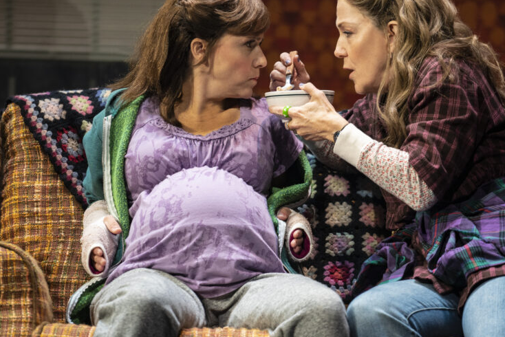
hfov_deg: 7.4
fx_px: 3915
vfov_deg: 4.9
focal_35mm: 279
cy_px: 155
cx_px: 295
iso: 1000
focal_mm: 200
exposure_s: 1/320
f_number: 4
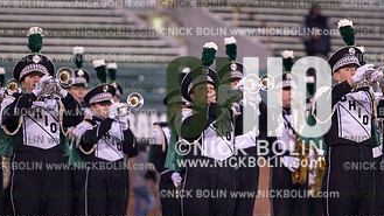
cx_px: 249
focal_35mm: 369
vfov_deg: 3.3
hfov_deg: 5.8
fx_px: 3757
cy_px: 113
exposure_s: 1/1250
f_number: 2.8
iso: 2500
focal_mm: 200
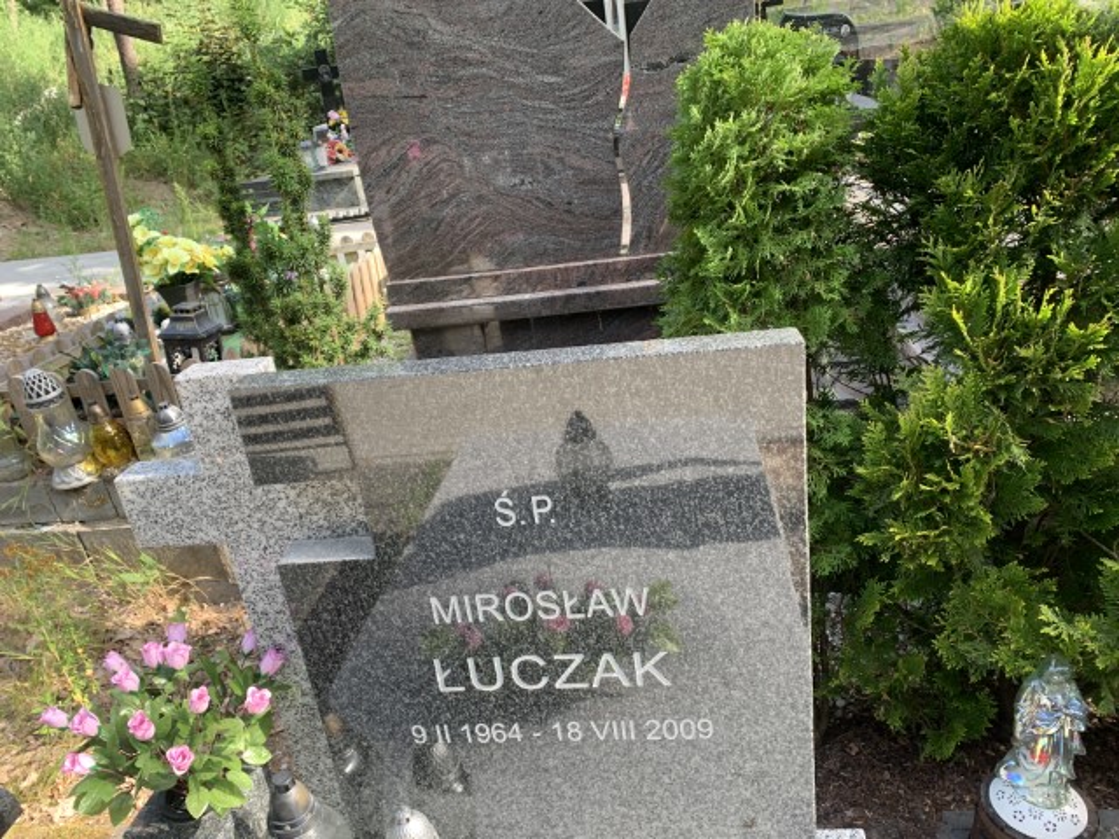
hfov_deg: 67.3
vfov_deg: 53.1
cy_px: 420
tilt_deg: -19.6
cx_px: 560
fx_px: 840
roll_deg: +6.8
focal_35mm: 26
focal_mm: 4.25
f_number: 1.8
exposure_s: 1/122
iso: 32
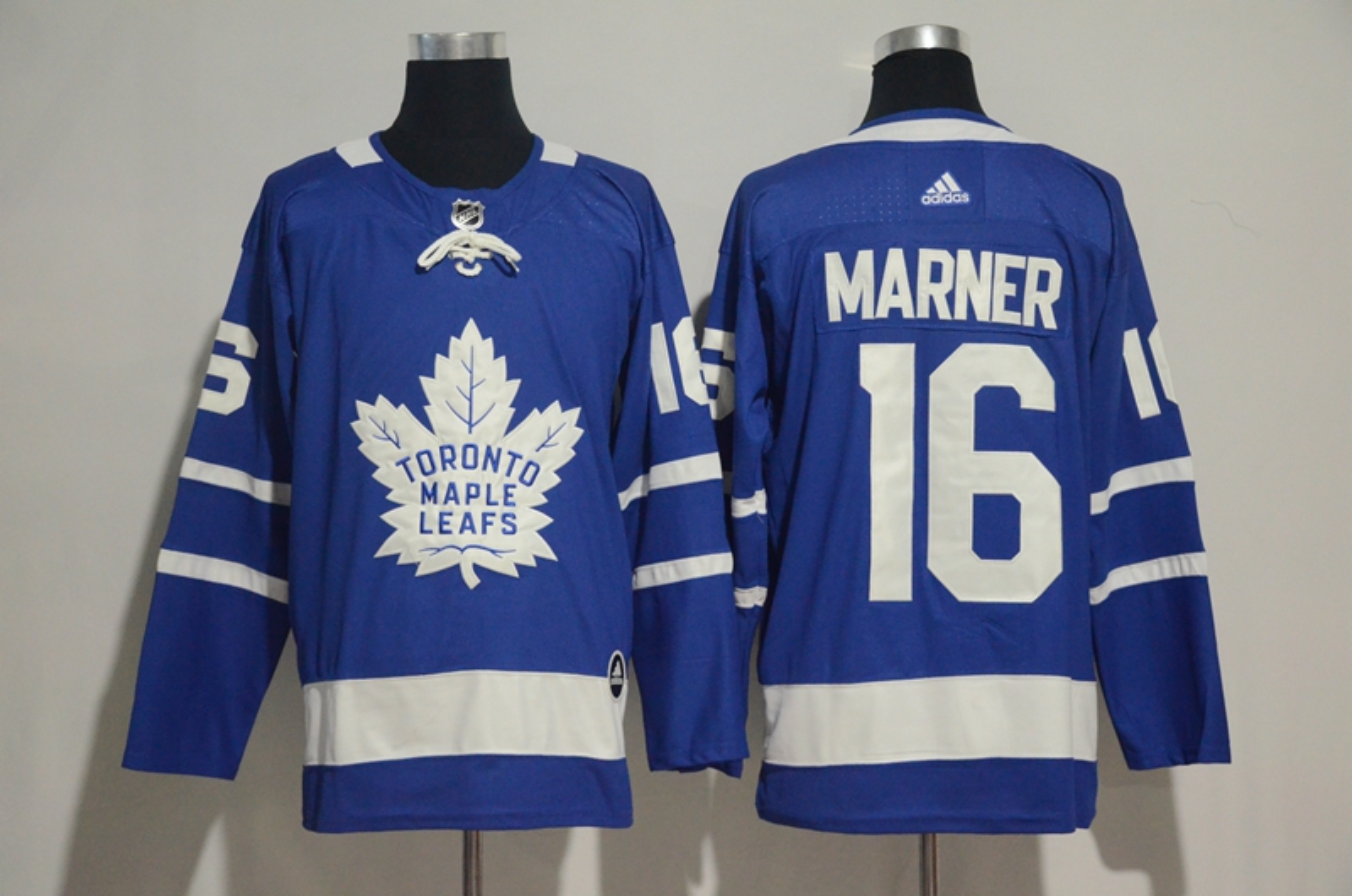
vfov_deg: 21.5
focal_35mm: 63
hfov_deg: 32.0
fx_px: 2361
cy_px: 448
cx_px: 676
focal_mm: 42
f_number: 4.5
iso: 4000
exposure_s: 1/40
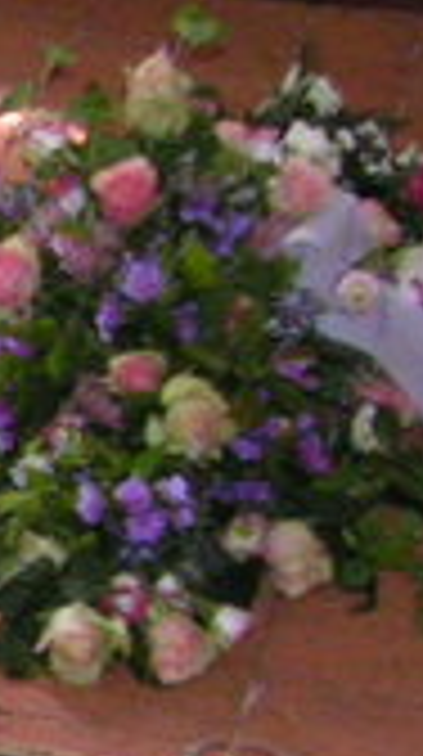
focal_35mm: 183
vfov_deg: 11.8
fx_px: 3664
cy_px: 526
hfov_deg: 5.8
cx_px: -1123
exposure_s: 1/40
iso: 200
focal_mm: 5.8
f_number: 2.8
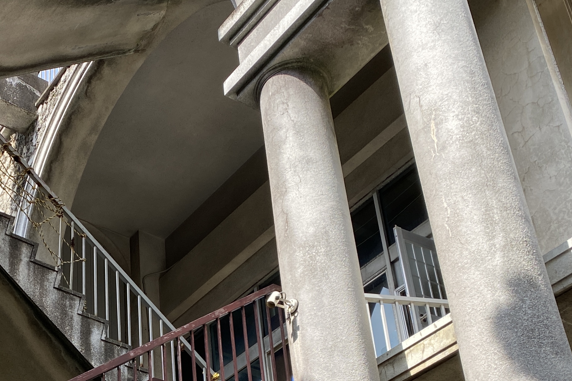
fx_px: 953
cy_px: 410
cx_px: 91
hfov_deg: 32.2
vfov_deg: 21.5
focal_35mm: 60
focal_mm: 4.25
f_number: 1.8
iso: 32
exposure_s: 1/644
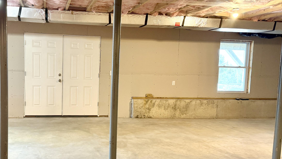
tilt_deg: -5.8
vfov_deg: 32.8
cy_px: 94
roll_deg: -0.9
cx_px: 88
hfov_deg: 53.9
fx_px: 269
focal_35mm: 36
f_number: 1.78
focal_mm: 6.76
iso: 320
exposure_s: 1/60
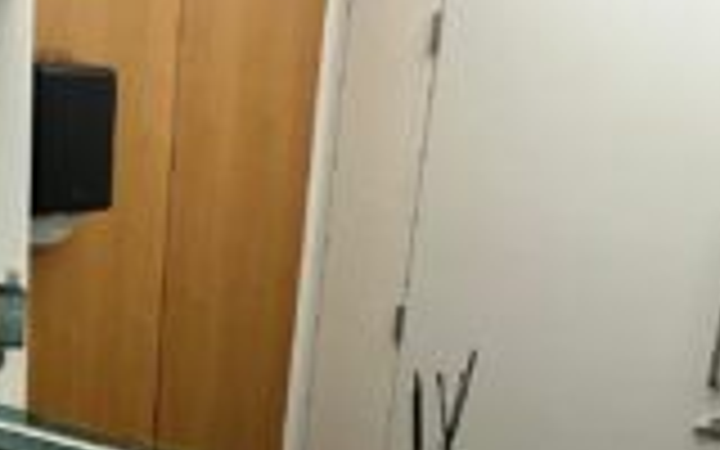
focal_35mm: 62
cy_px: 454
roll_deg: -0.8
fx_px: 1217
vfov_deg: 20.3
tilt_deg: -18.5
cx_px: -18
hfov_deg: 30.4
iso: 125
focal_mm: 5.1
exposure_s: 1/50
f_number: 1.6
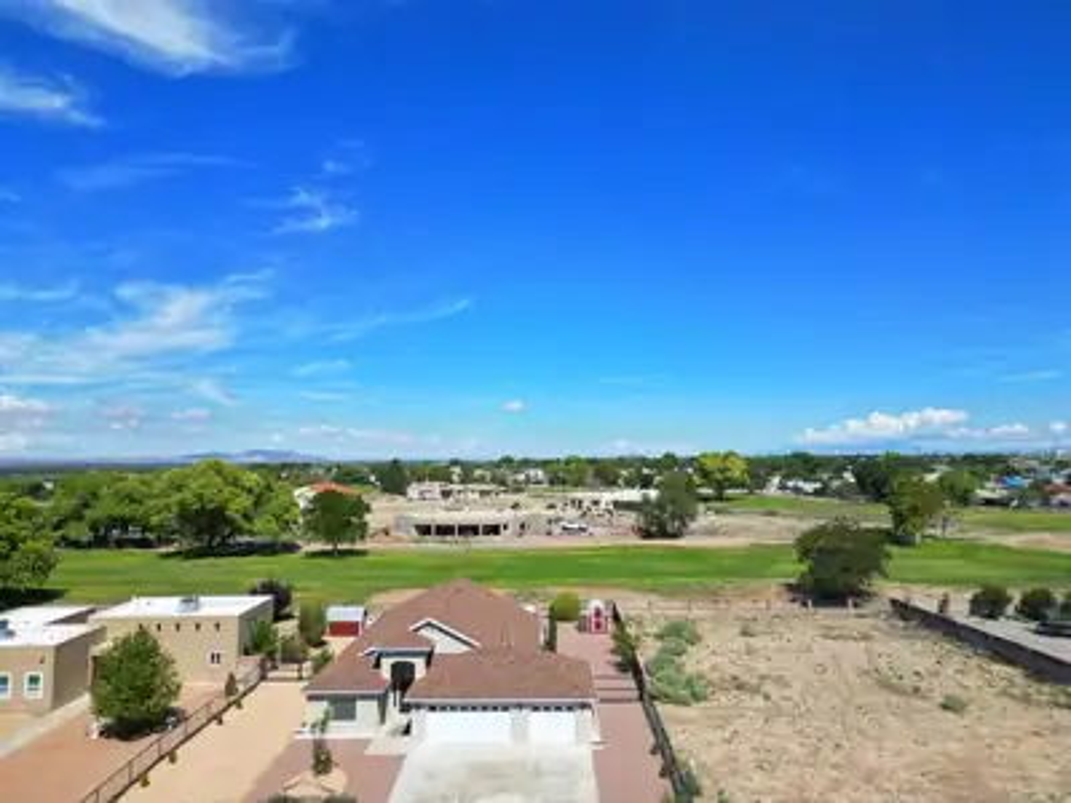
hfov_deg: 71.6
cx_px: 536
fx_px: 743
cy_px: 402
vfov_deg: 56.8
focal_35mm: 24
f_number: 1.7
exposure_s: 1/3200
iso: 110
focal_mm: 6.72
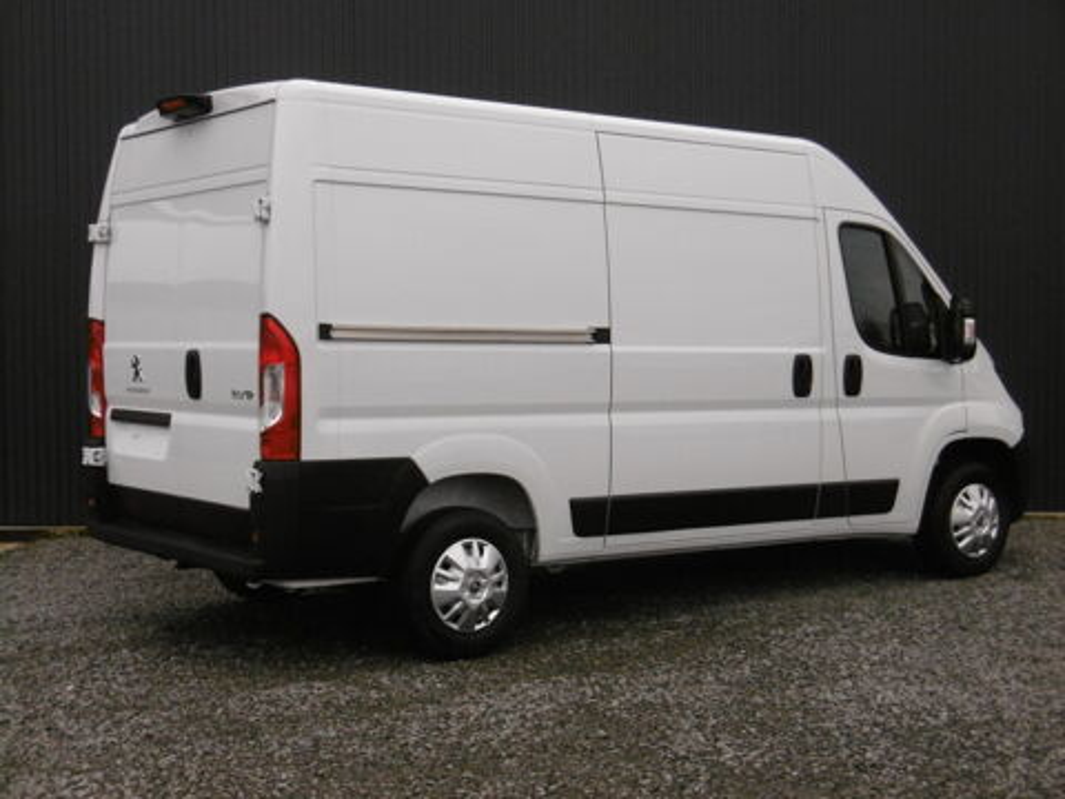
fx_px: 1569
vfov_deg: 28.6
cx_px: 532
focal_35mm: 51
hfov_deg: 37.5
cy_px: 400
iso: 320
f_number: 4
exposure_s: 1/60
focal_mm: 9.2
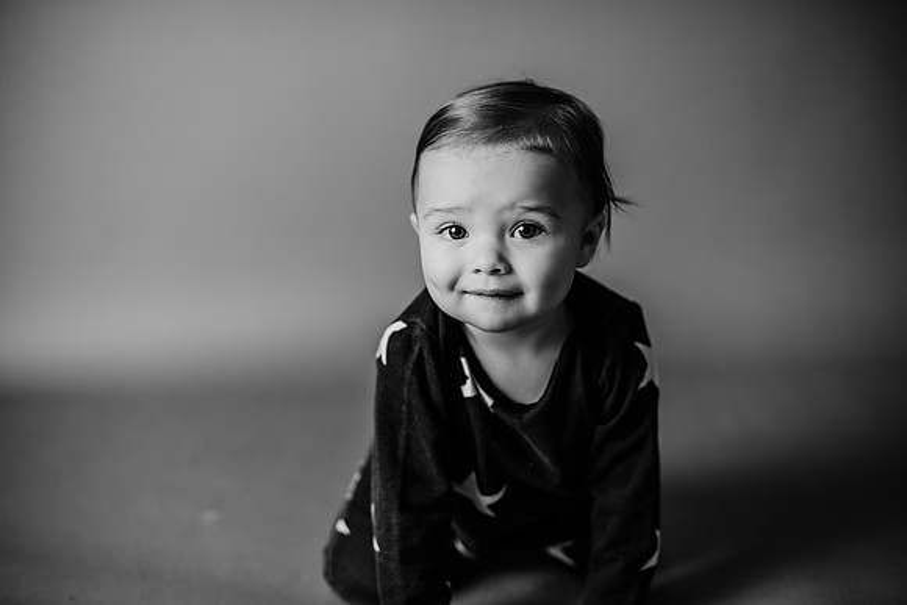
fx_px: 1260
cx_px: 454
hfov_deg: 39.6
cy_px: 302
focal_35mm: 50
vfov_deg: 27.0
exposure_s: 1/160
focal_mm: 50
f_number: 2.2
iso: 100
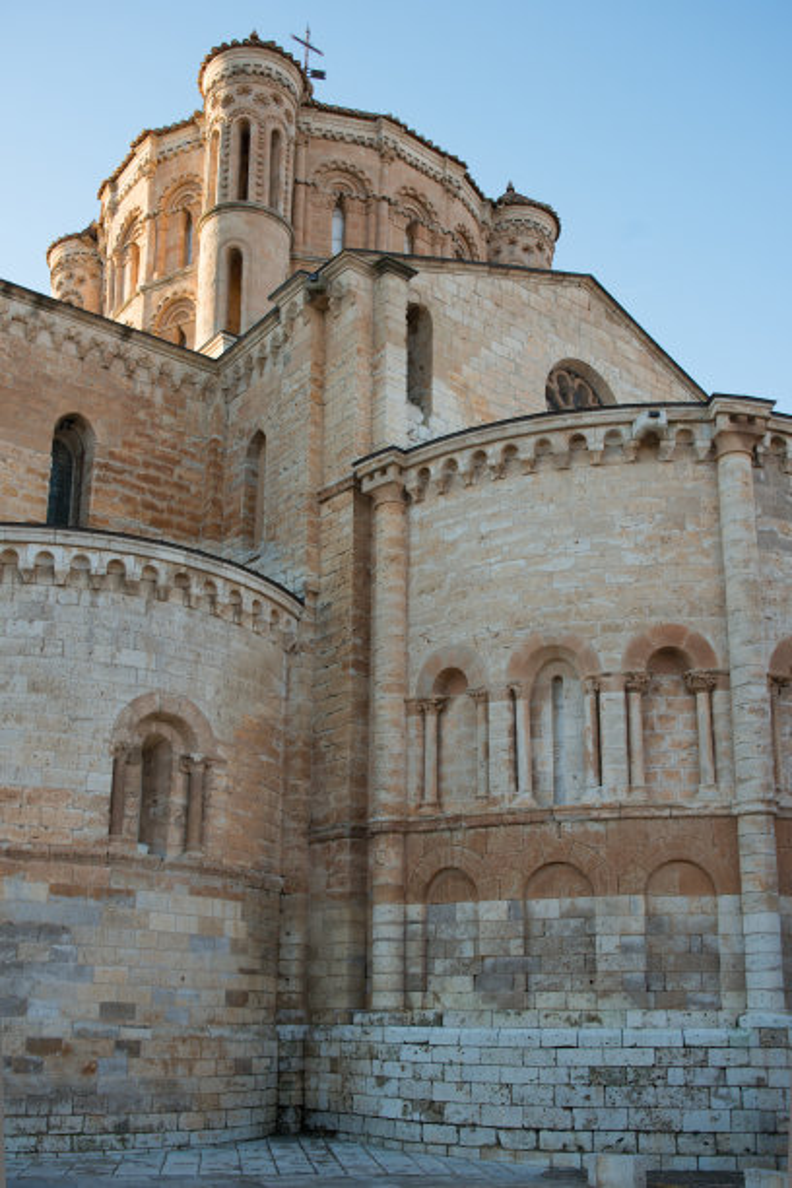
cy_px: 594
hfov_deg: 37.9
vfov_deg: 54.4
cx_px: 396
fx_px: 1155
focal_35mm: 35
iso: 200
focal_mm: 35
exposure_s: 1/160
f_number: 5
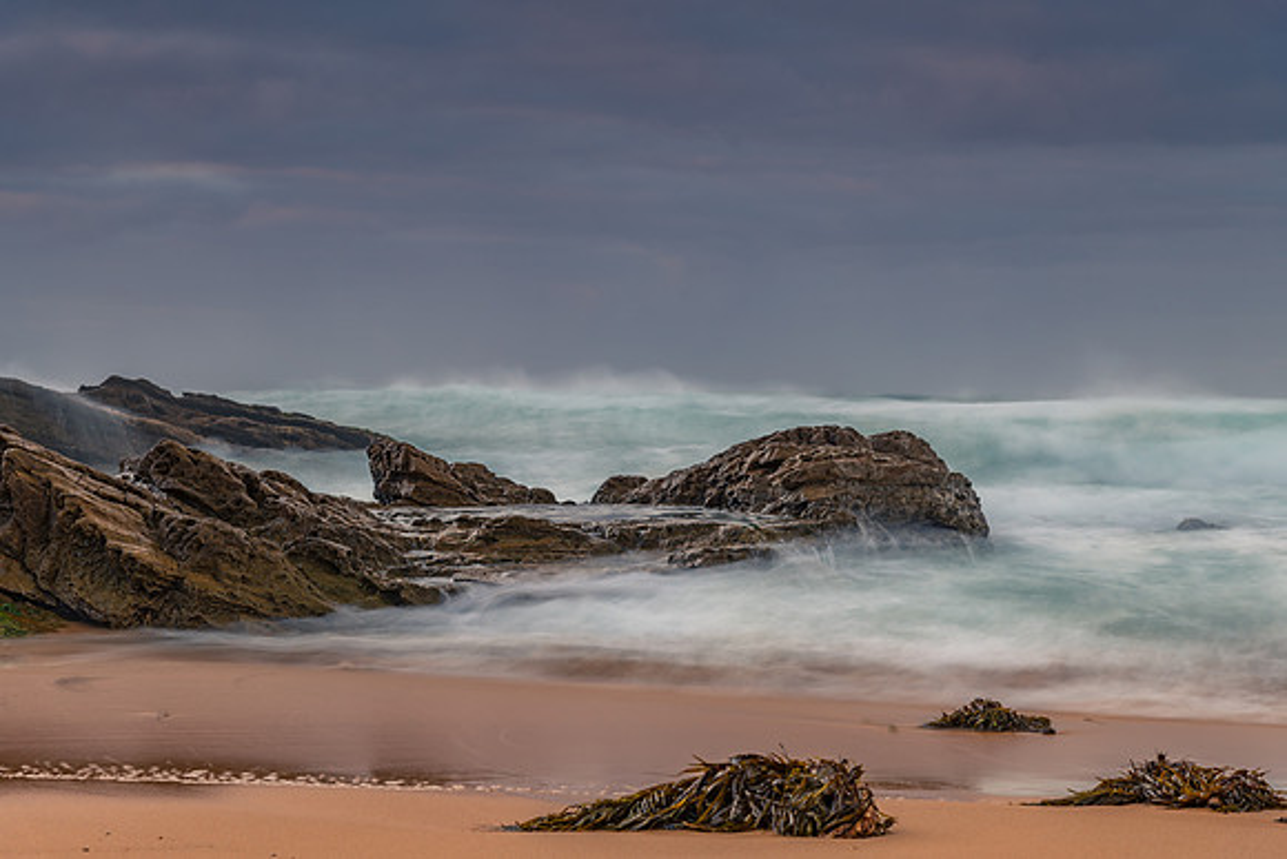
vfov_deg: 19.0
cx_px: 644
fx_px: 2565
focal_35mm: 72
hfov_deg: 28.2
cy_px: 430
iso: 80
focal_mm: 70
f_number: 8
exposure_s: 2
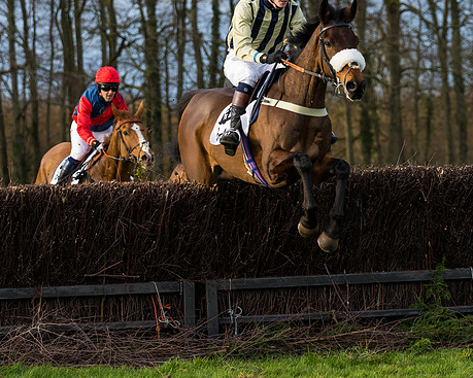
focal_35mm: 282
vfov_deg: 5.5
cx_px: 265
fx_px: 3947
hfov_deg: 6.9
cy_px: 88
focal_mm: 115
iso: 400
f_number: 4
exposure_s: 1/1000
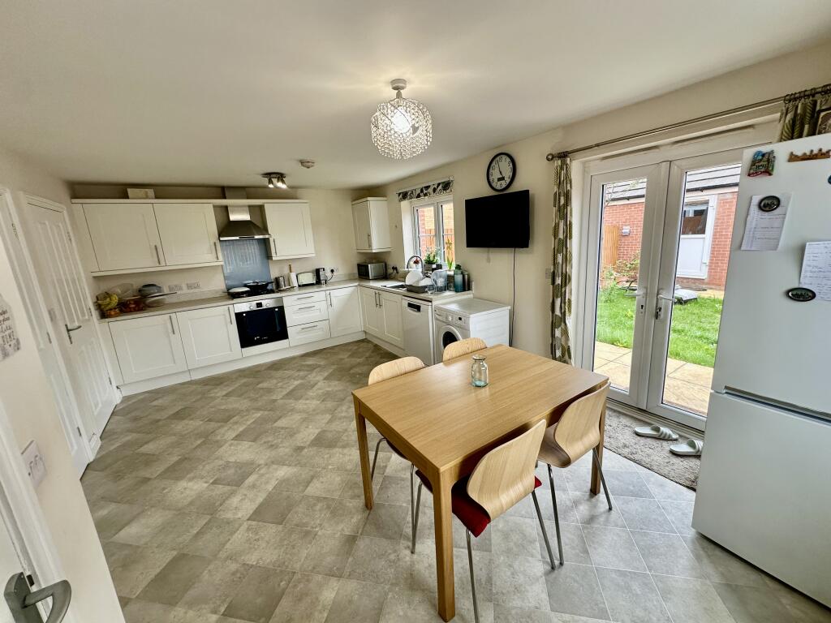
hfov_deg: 102.1
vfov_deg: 85.7
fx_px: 336
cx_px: 416
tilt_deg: -13.0
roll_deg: +3.3
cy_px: 312
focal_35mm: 14
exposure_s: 1/99
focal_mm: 2.22
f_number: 2.2
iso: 100
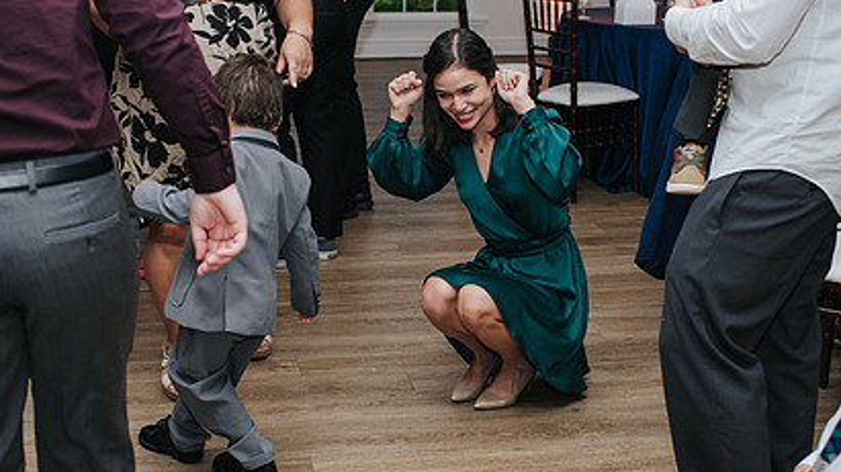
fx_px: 1338
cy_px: 279
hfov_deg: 34.8
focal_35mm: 60
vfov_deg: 20.0
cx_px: 354
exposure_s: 1/200
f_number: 3.2
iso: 800
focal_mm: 35
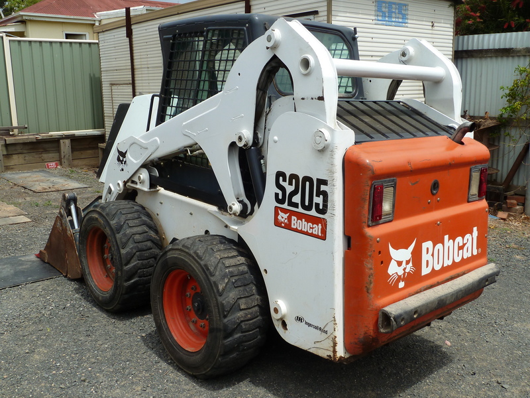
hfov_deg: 52.6
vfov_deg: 40.7
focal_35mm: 35
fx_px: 536
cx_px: 265
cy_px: 199
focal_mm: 5.7
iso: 80
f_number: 5
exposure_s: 1/400
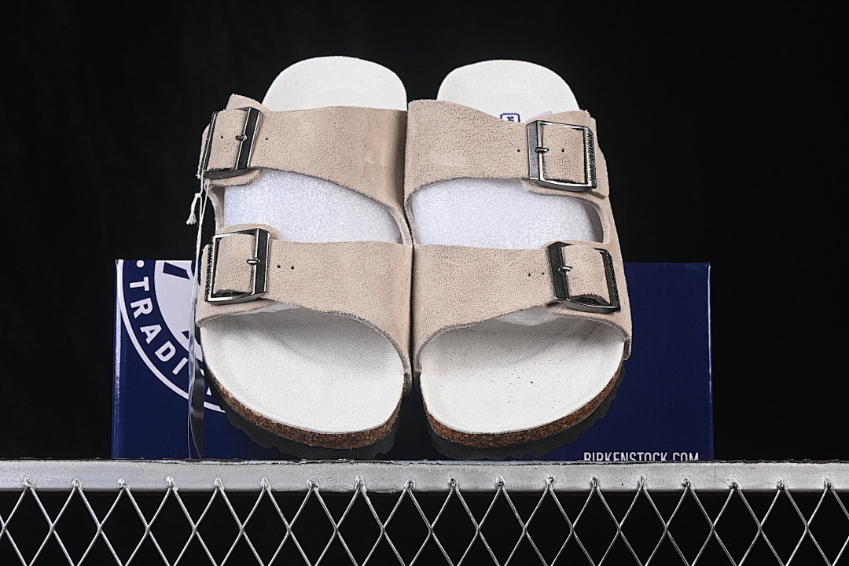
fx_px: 1769
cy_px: 283
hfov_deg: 27.0
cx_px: 424
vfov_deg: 18.2
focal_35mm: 75
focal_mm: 50
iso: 160
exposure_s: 1/80
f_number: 8
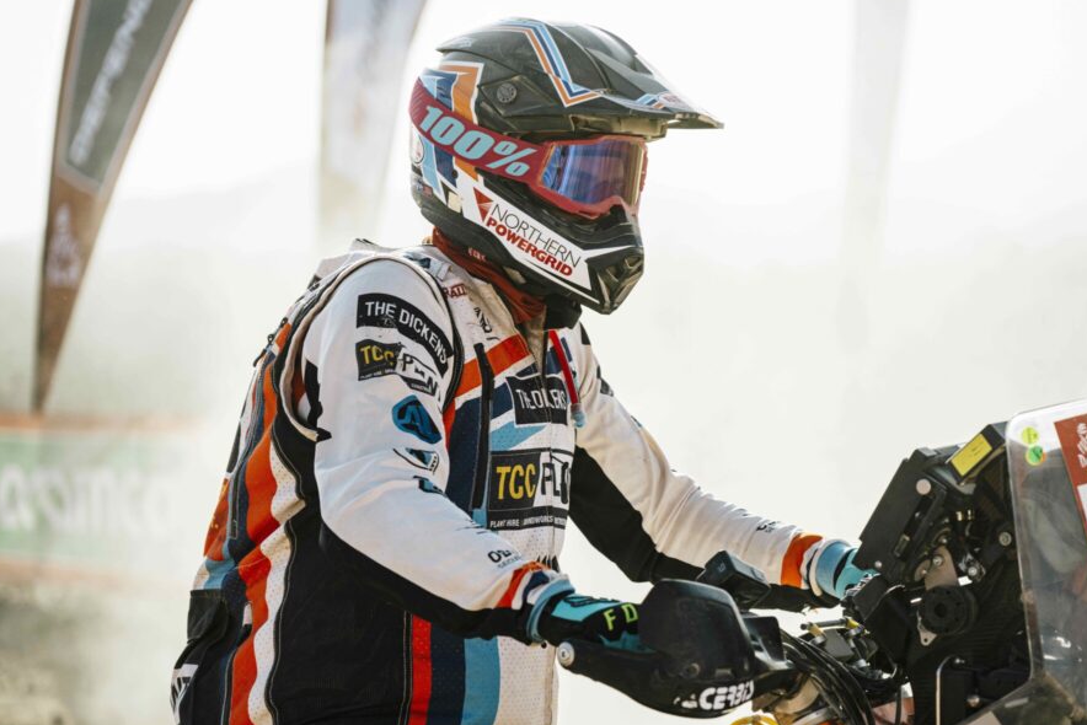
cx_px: 610
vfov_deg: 9.9
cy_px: 410
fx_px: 4198
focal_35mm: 139
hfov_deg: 14.7
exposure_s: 1/2000
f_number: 4
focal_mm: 120
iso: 250
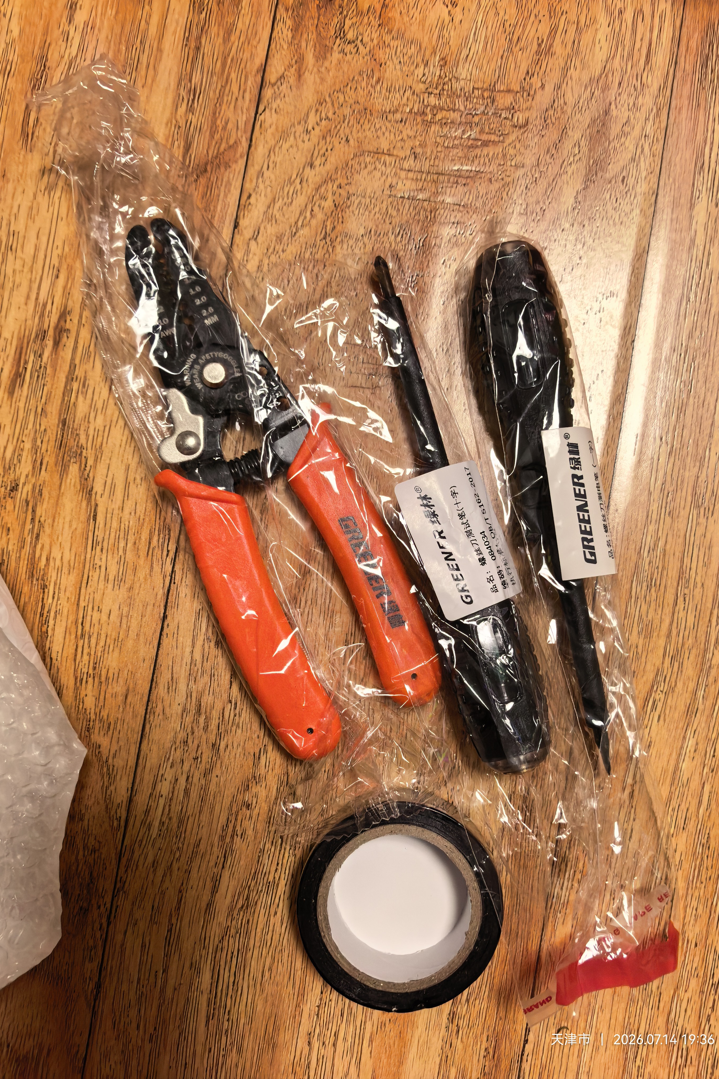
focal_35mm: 25
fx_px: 749
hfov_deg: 51.3
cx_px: 373
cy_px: 540
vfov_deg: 71.5
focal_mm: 5.75
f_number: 2
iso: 2000
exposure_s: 1/608
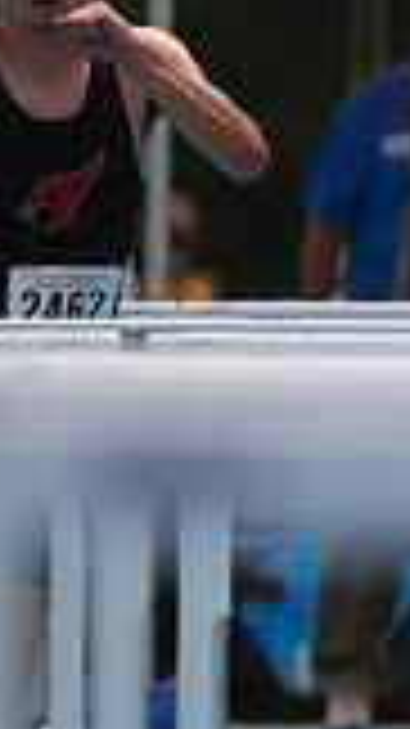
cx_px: 1230
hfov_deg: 0.5
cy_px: 178
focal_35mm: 2250
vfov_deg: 1.0
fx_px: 43532
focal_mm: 600
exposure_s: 1/4000
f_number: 6.3
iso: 500
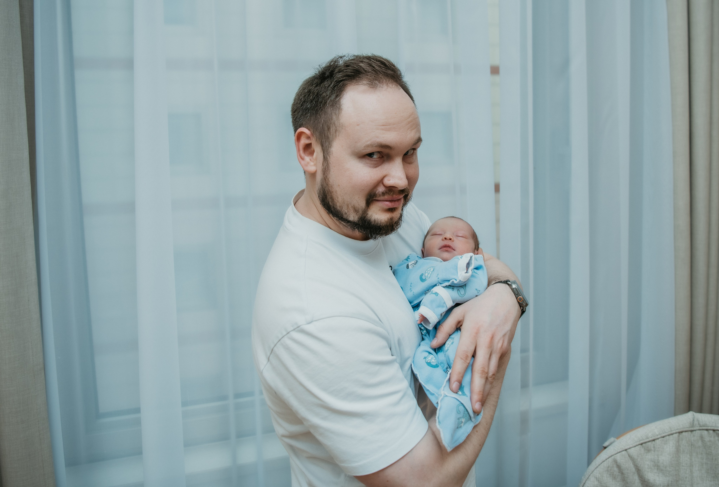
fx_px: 633
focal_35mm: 32
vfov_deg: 42.0
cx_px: 403
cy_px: 204
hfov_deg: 59.0
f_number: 3.2
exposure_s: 1/160
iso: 125
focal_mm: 24
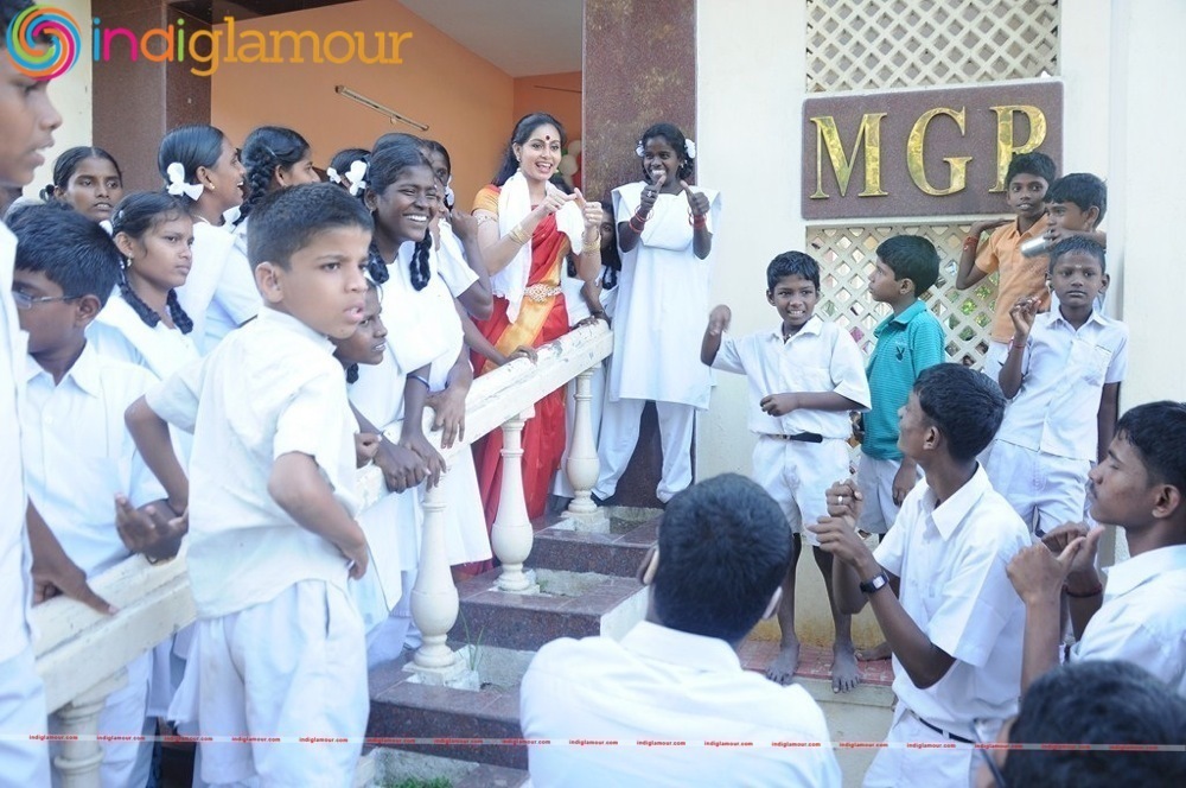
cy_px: 394
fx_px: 888
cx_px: 593
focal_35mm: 27
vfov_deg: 47.8
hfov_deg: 67.4
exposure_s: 1/60
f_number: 4.5
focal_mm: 18
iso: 250
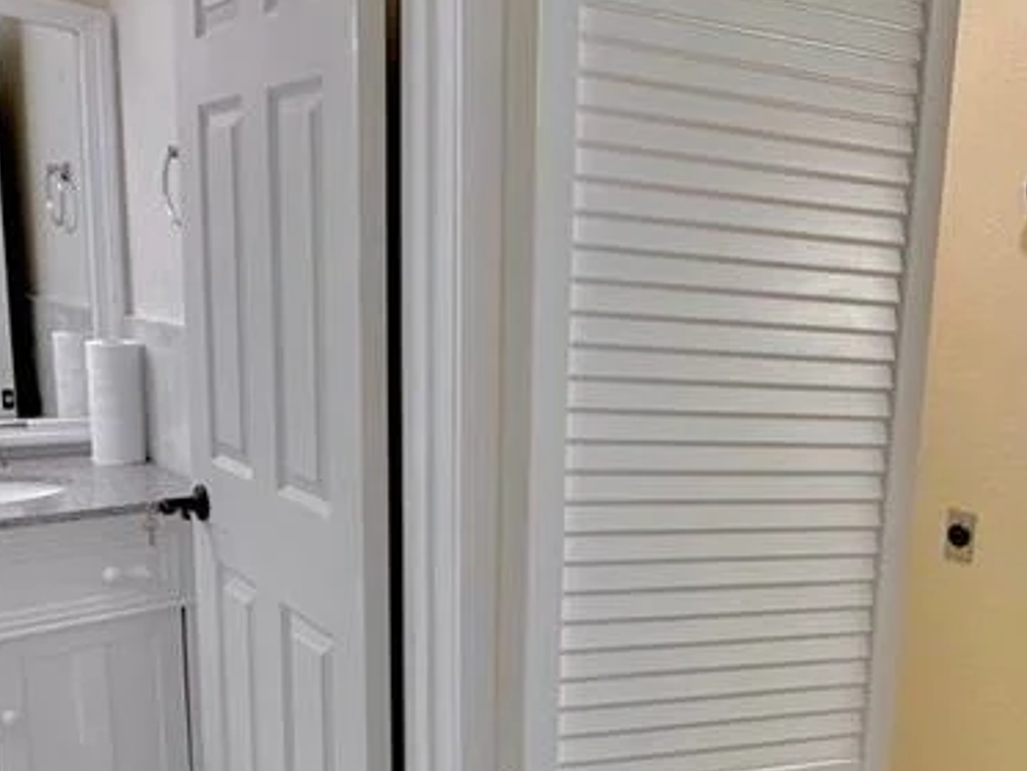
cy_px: 446
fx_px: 890
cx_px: 829
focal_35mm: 30
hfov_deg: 55.5
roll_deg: -4.1
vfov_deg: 46.7
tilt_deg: -9.1
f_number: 2.2
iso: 160
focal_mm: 2.22
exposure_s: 1/120
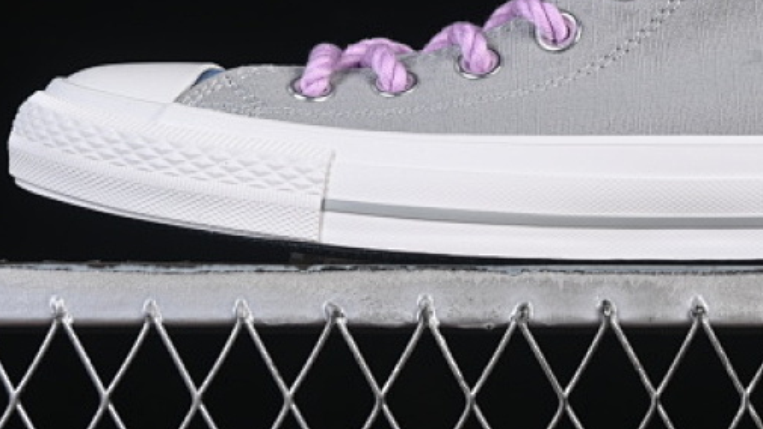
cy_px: -69
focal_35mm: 168
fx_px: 3399
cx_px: 558
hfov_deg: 12.8
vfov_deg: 7.2
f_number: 8
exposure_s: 1/80
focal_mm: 50
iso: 160
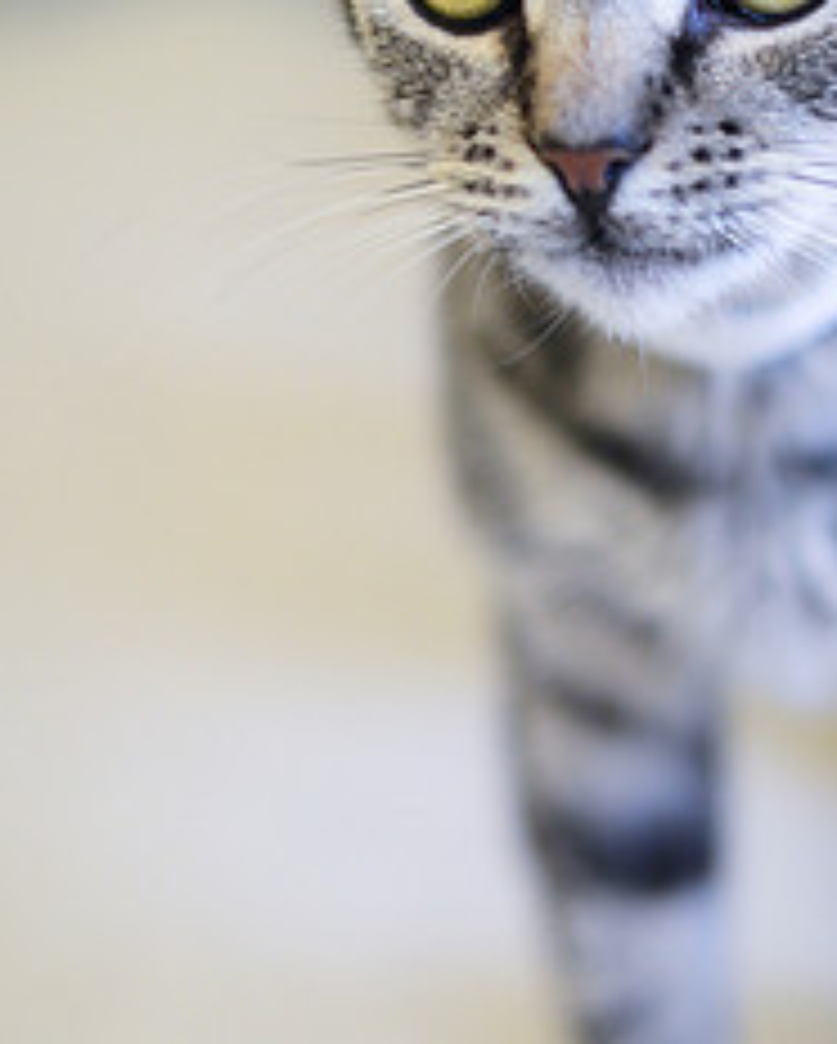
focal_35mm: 136
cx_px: 630
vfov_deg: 14.1
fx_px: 4206
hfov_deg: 11.3
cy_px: 364
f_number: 1.8
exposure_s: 1/320
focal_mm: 50
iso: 800
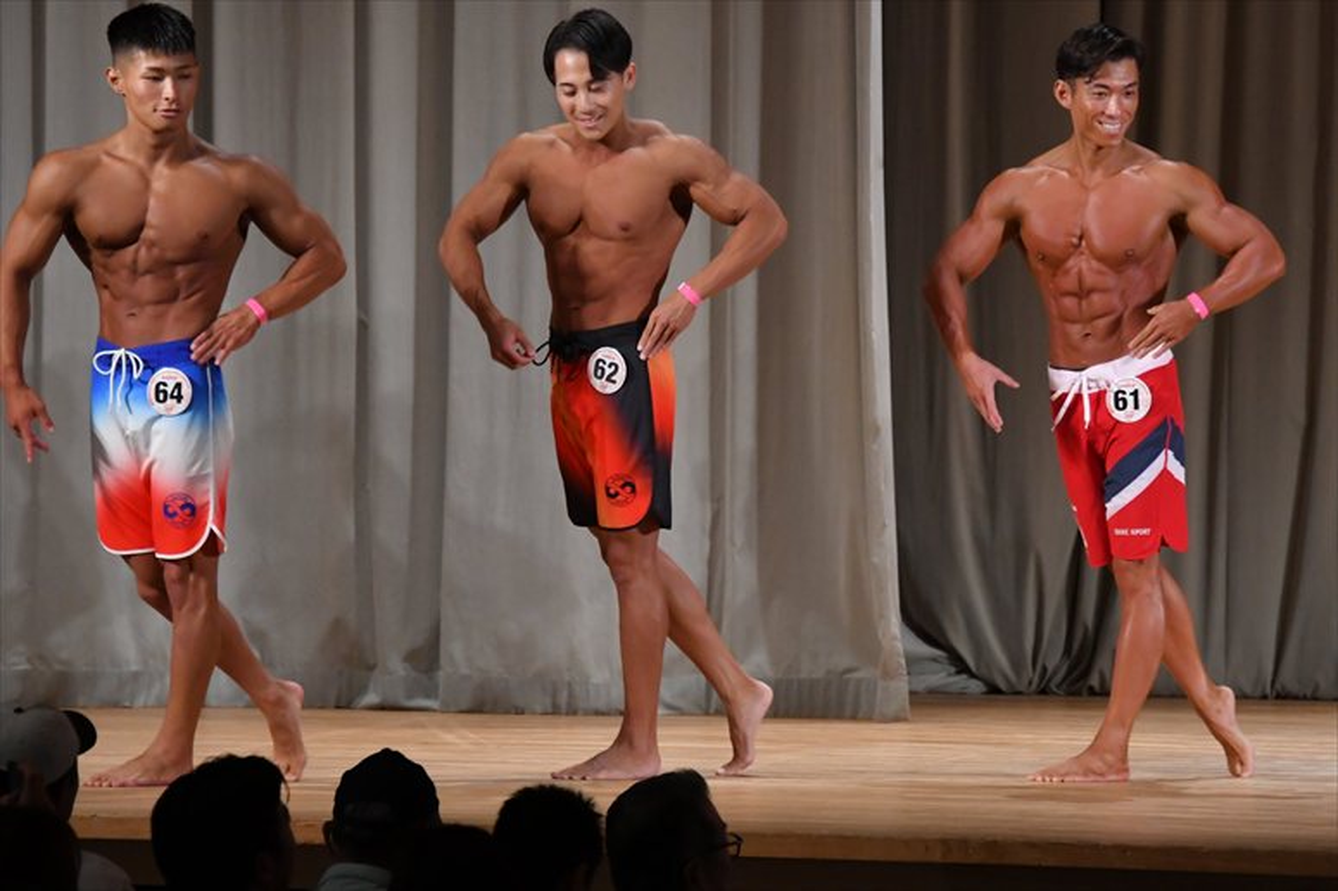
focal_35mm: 255
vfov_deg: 5.4
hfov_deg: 8.1
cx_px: 669
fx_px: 9473
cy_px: 446
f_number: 5.6
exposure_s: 1/400
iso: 3200
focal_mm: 170
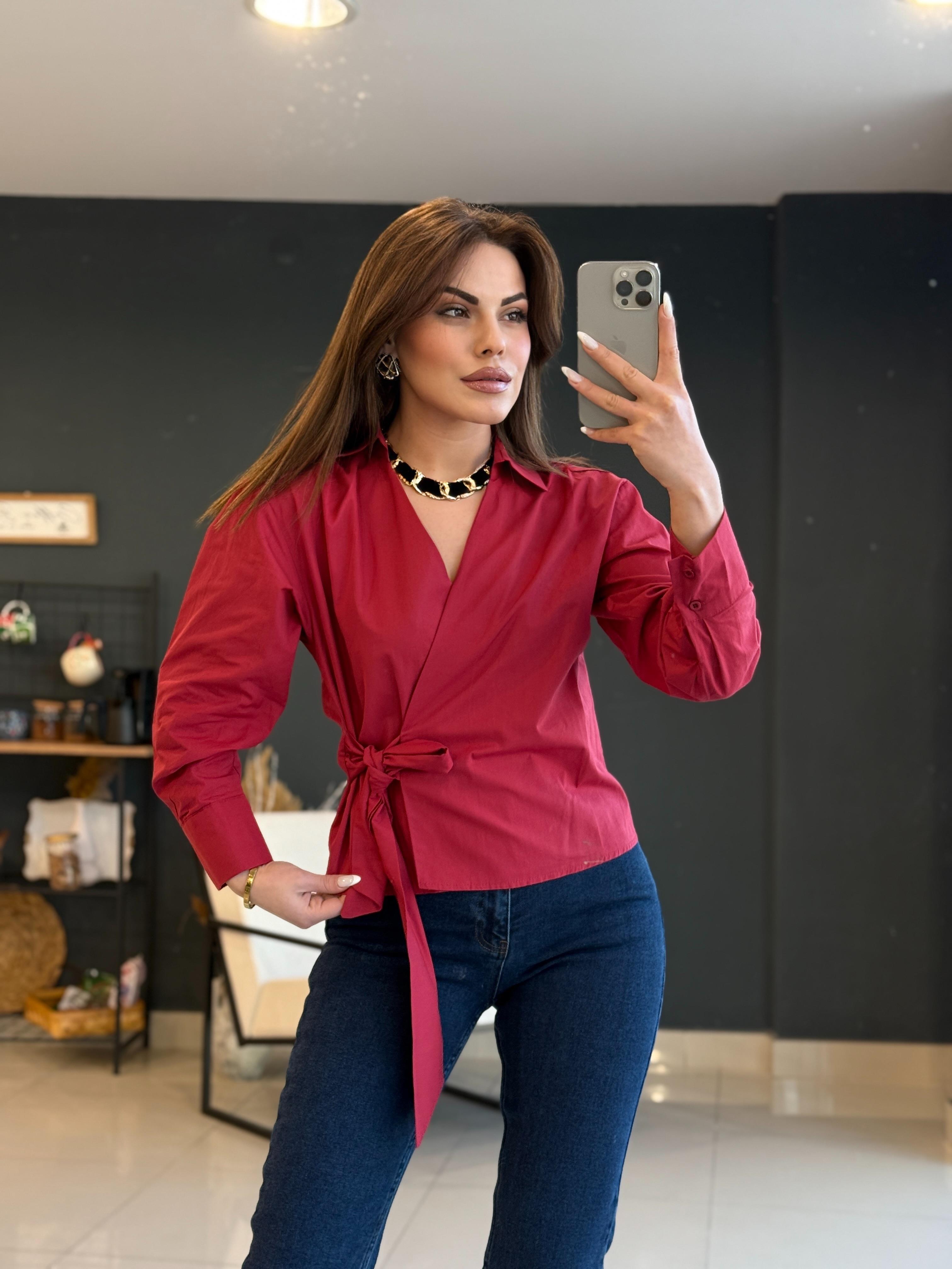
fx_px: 1760
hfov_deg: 30.3
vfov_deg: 39.7
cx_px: 476
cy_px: 634
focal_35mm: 48
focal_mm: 6.76
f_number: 1.78
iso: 160
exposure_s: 1/50
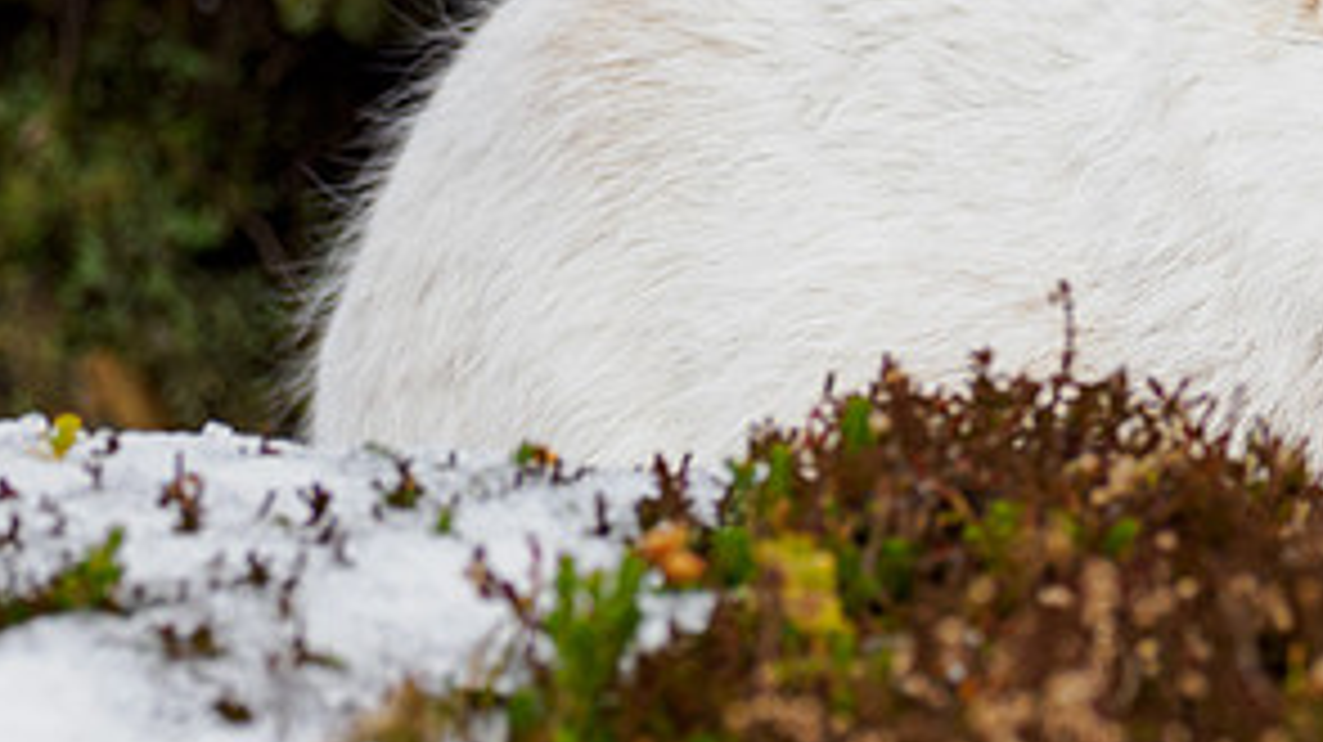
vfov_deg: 0.9
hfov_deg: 1.6
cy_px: 168
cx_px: 1183
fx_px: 46772
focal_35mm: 1334
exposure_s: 1/640
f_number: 4.5
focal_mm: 300
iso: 200
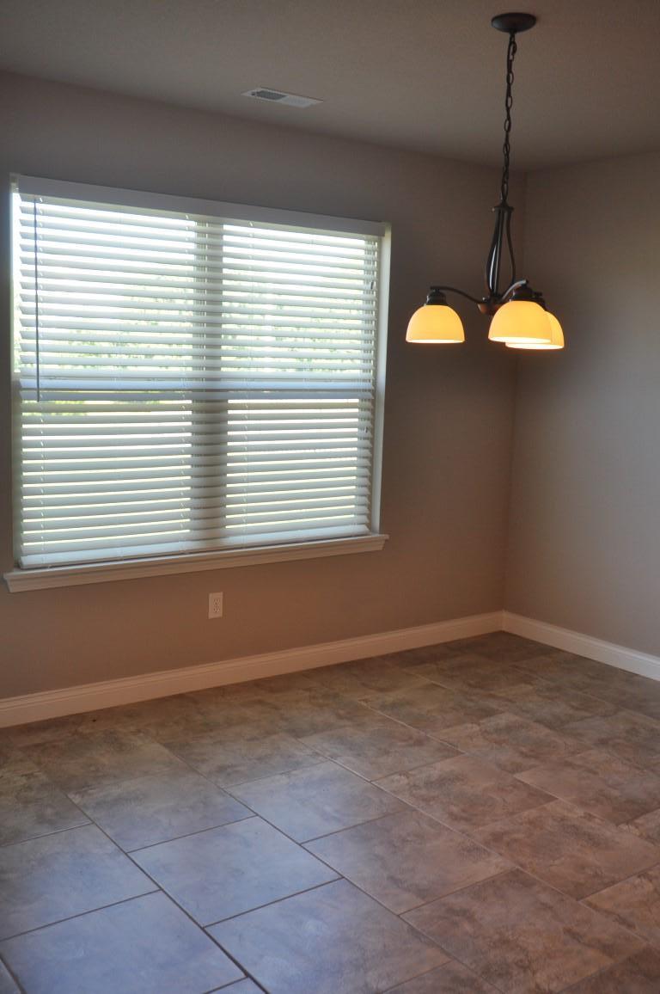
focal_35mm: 38
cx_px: 330
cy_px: 497
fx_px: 1034
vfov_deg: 51.3
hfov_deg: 35.4
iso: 400
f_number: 5
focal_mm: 25
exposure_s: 1/100
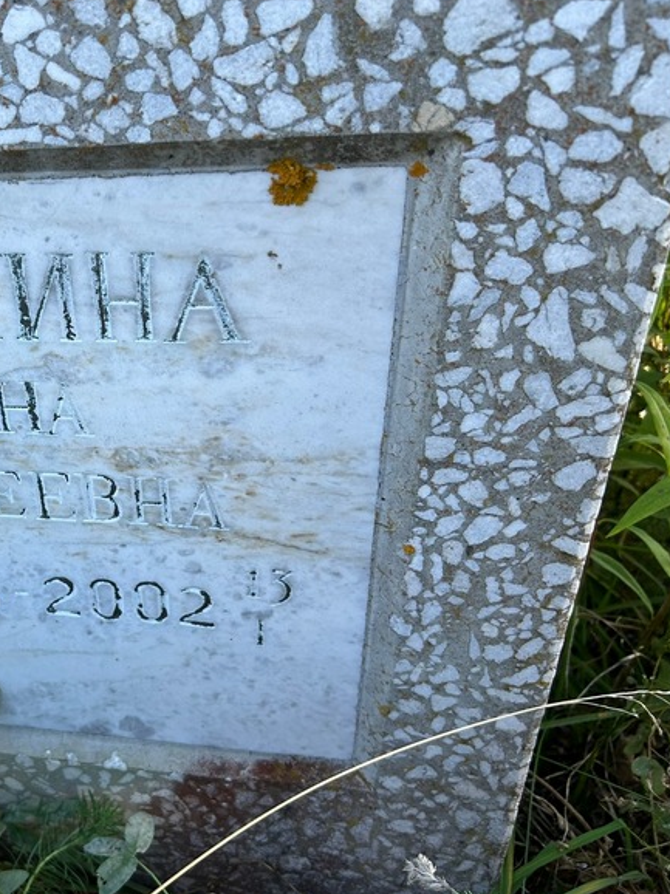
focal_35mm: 36
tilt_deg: -36.2
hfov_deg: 37.1
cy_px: 439
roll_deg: -1.5
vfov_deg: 51.4
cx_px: 68
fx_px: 930
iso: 40
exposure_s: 1/290
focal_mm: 5.7
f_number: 1.5
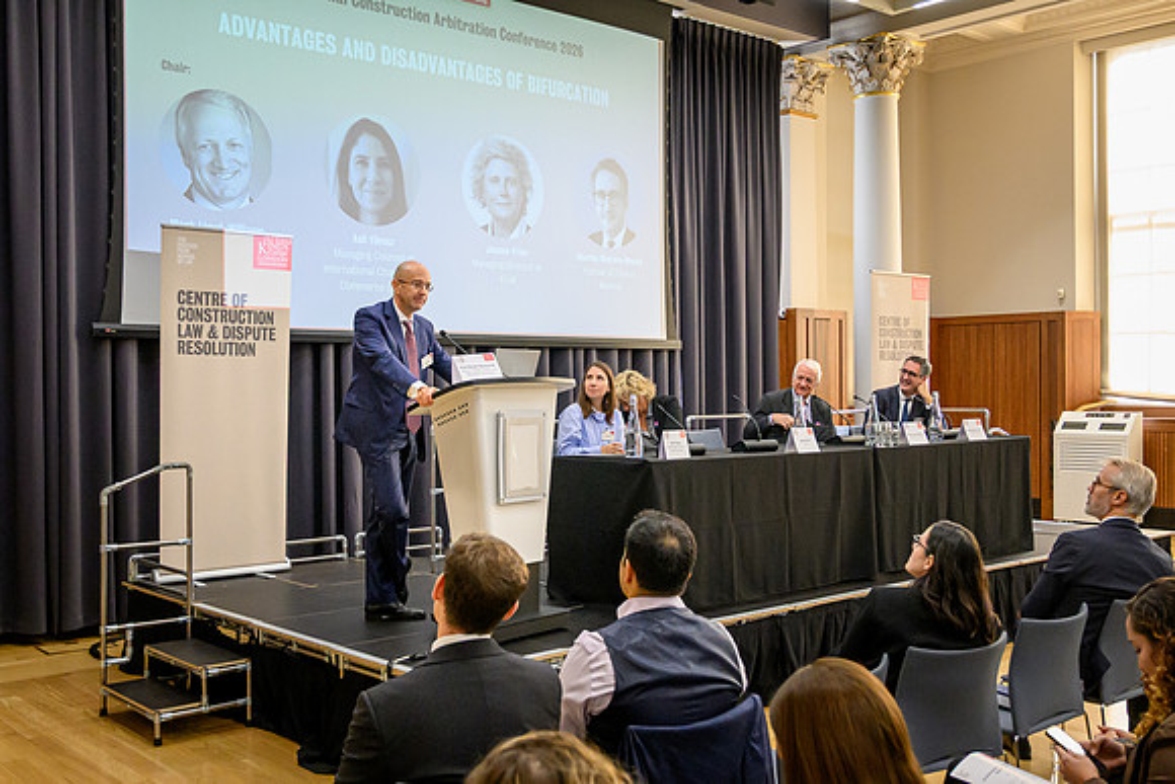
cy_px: 392
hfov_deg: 52.9
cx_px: 588
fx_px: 1181
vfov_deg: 36.7
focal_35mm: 36
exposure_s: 1/160
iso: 5600
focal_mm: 24
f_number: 4.5
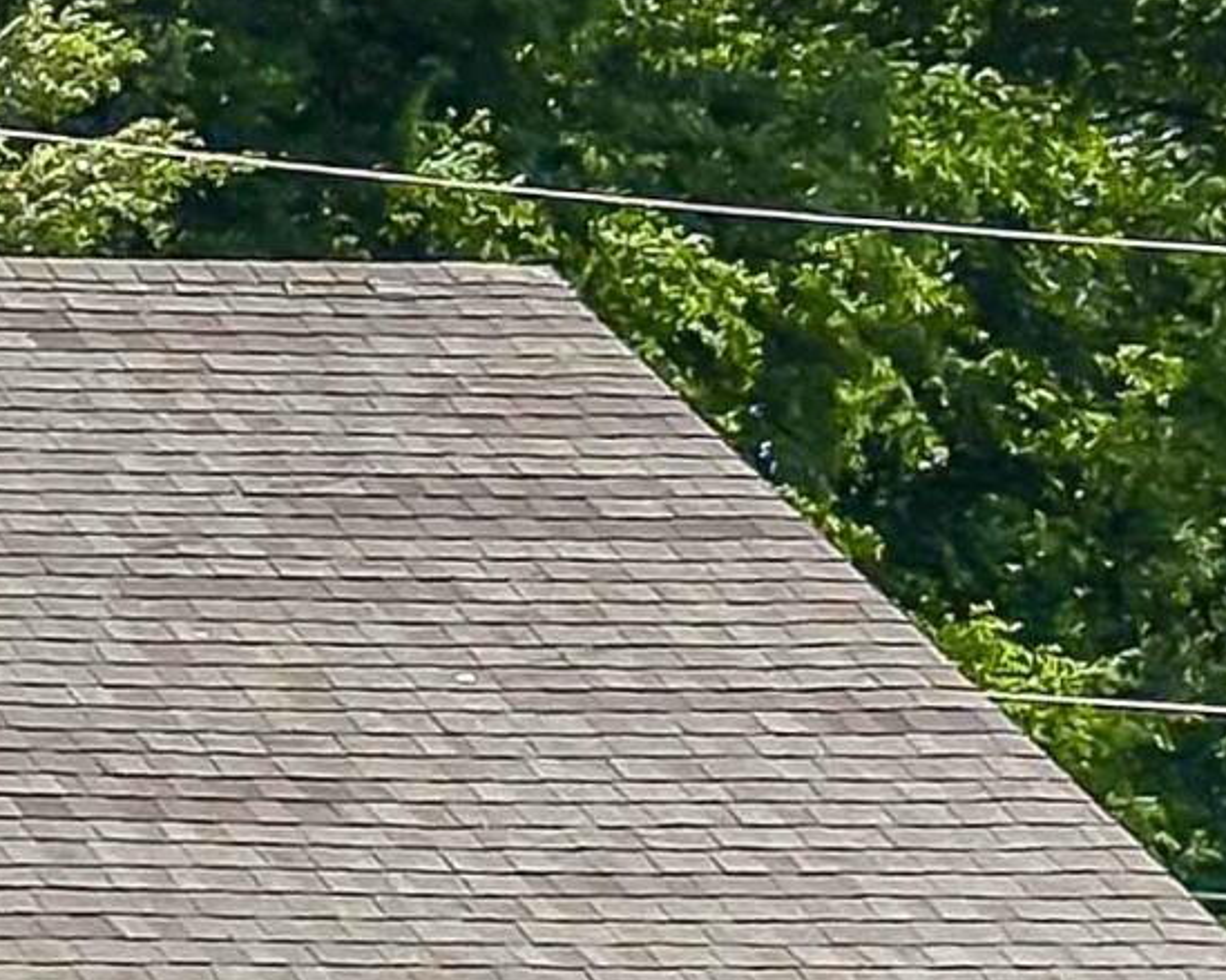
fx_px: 9287
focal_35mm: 256
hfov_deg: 7.0
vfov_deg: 6.0
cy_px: 1556
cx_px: -2023
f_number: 1.8
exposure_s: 1/3900
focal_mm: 6.86
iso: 64
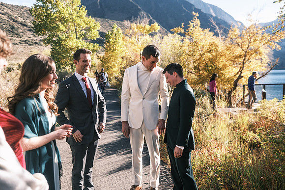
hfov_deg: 67.4
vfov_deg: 48.0
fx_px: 214
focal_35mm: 27
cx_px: 142
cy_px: 95
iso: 125
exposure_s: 1/2400
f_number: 1.6
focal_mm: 18
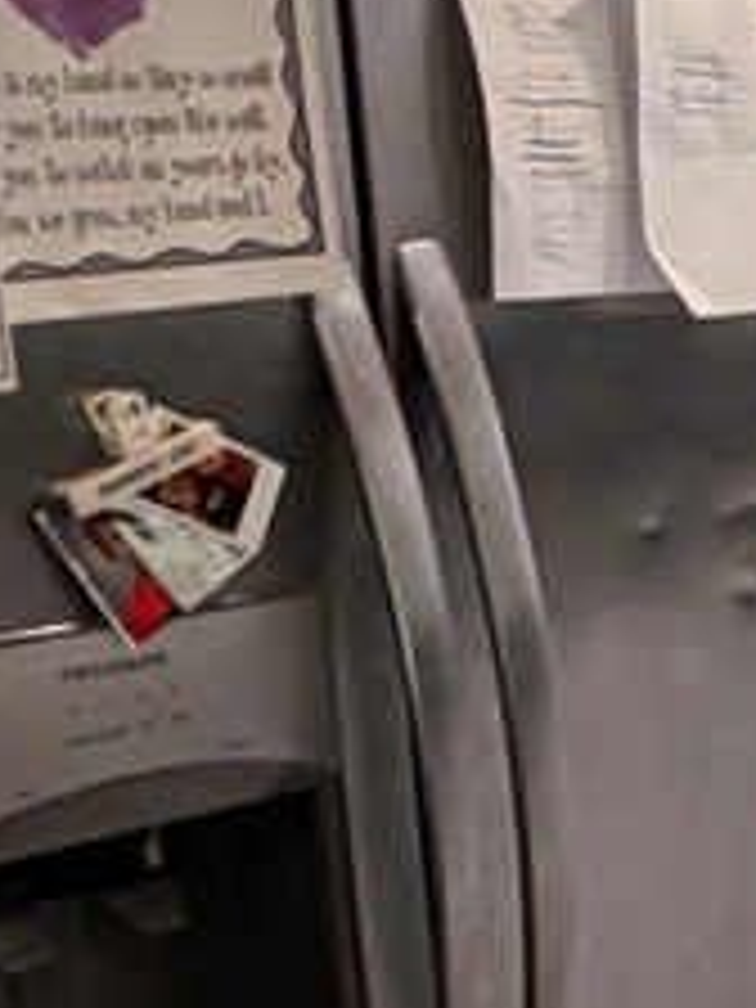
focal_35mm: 96
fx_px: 2795
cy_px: 684
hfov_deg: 11.2
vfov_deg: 20.4
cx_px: 2115
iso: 200
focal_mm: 2.22
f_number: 2.2
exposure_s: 1/120
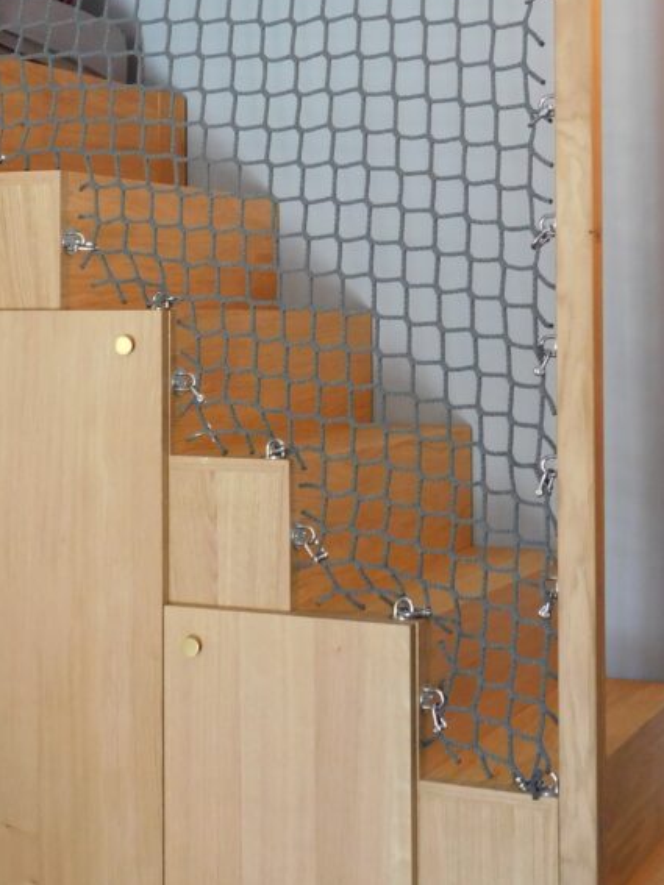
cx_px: 220
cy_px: 279
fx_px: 1663
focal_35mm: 65
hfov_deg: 22.5
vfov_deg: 29.6
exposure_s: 1/20
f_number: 3.5
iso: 400
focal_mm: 6.3
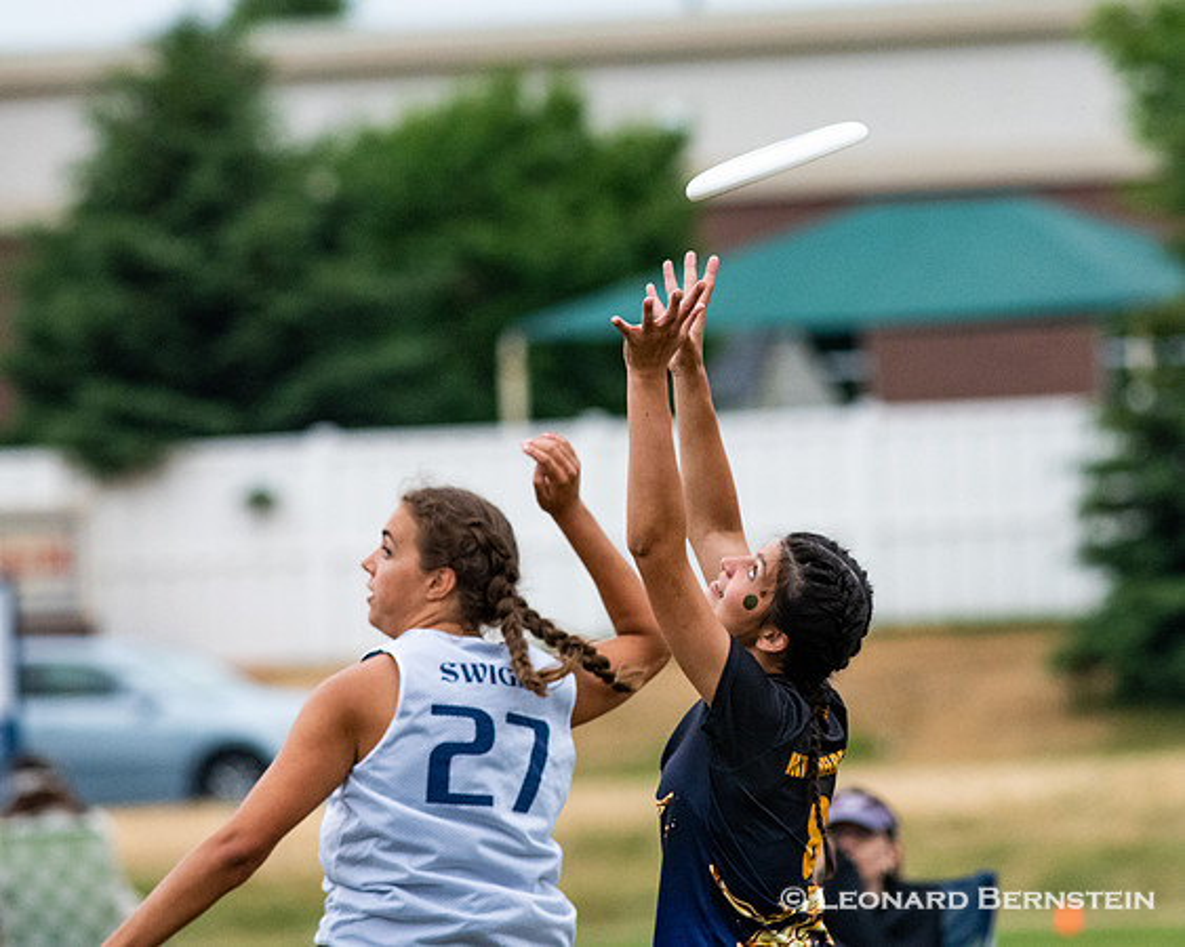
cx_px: 644
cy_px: 364
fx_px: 21888
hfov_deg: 3.1
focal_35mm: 624
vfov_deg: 2.5
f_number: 6.3
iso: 1600
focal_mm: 300
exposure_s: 1/2500
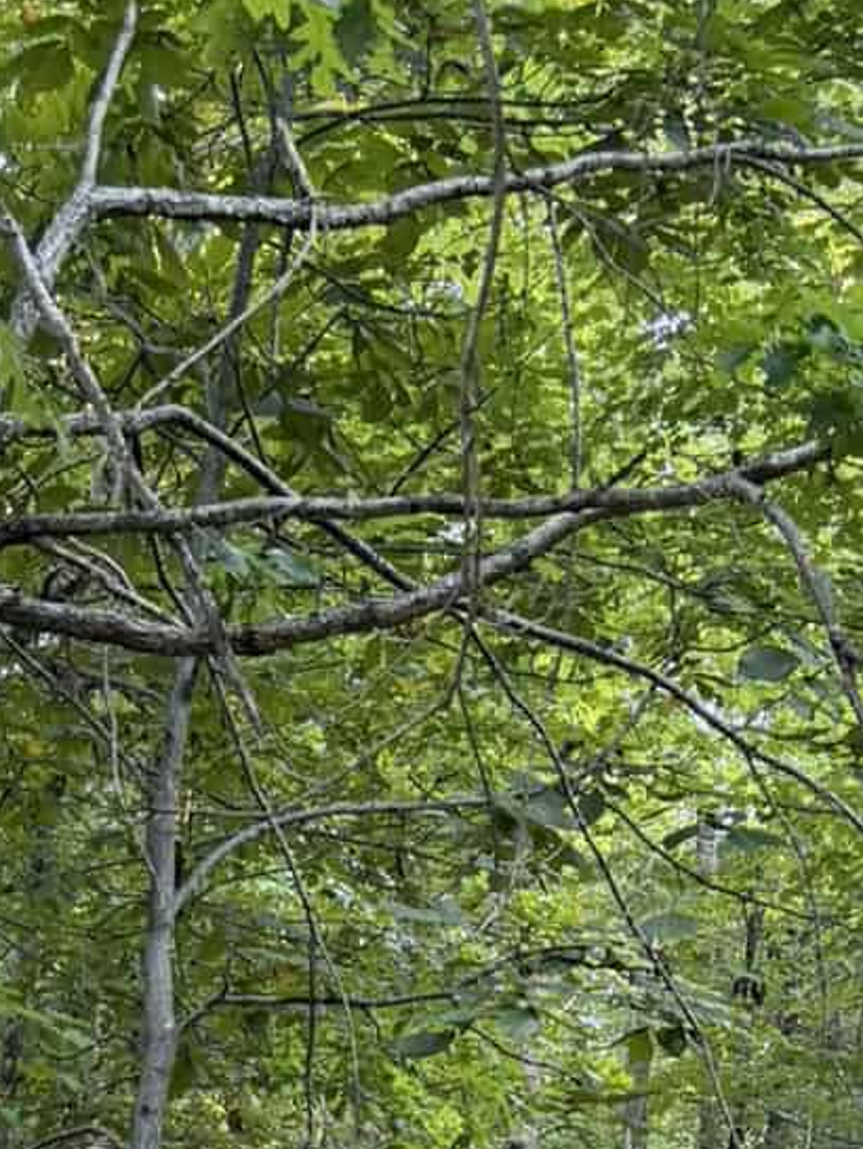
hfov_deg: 16.3
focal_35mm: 90
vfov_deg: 19.0
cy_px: 1734
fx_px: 2989
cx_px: 663
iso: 200
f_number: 1.8
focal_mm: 6.8
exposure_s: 1/62
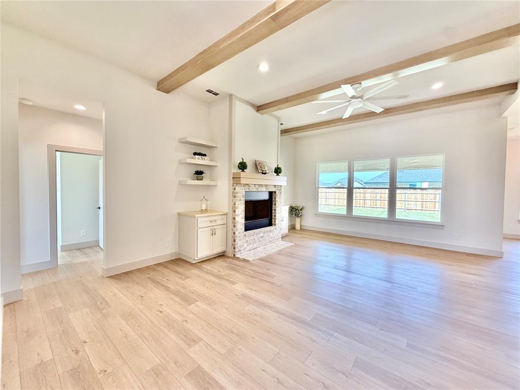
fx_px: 210
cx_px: 260
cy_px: 195
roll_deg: -0.3
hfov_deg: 102.1
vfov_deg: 85.7
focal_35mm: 14
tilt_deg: -1.8
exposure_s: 1/120
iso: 160
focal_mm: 2.22
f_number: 2.2
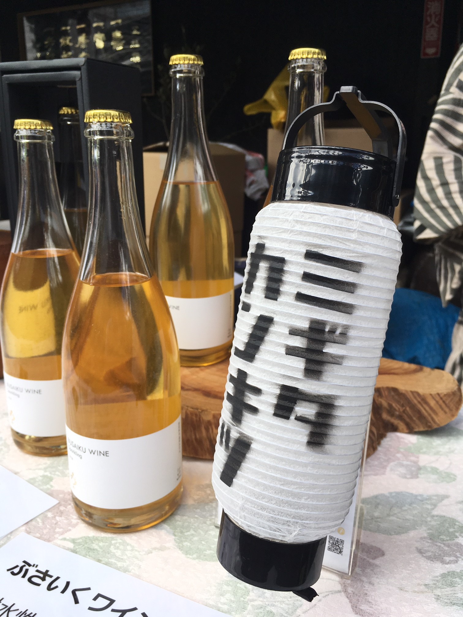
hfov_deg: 48.2
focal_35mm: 29
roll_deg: -0.8
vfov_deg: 61.7
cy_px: 308
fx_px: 517
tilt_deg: -16.9
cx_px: 232
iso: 25
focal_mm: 4.15
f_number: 2.2
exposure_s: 1/358
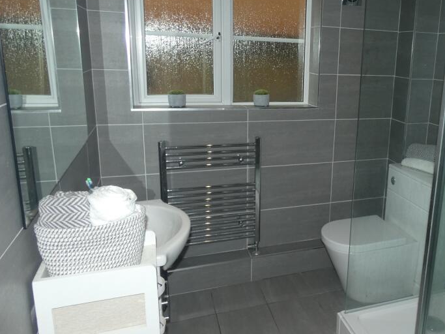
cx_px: 318
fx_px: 386
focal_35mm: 30
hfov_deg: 57.7
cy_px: 147
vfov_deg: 46.7
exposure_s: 1/60
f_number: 2.8
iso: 100
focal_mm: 3.6
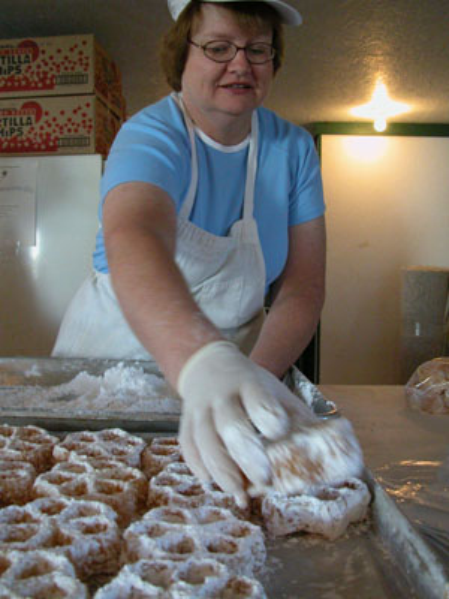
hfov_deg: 41.8
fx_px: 588
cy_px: 300
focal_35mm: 34
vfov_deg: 54.0
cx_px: 224
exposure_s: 1/53.3
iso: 400
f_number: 3.2
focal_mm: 8.9
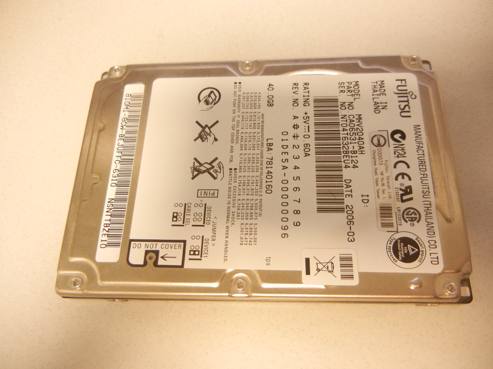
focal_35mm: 30
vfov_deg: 46.8
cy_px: 184
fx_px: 427
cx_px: 246
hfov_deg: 60.0
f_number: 3.5
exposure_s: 1/13.7
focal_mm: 5.4
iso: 400
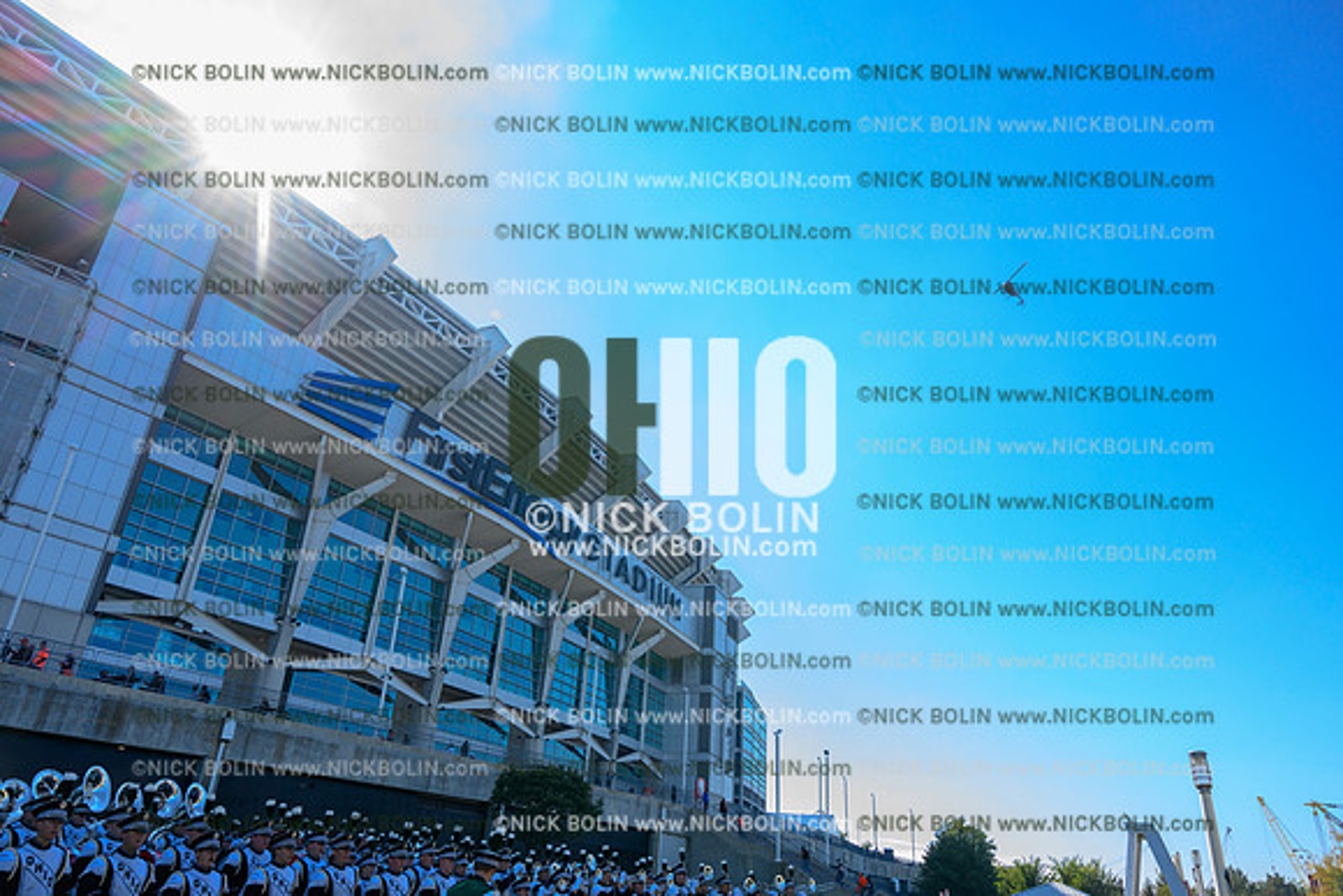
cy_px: 448
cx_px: 672
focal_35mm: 24
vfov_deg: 53.2
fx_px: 896
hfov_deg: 73.7
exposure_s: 1/640
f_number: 8
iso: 800
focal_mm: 24
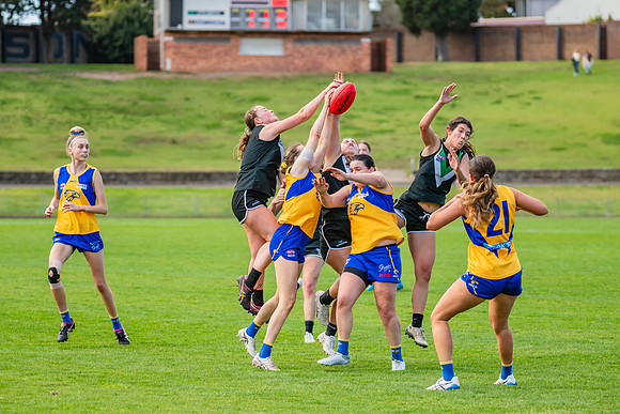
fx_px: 3182
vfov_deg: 7.4
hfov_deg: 11.1
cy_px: 207
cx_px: 317
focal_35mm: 185
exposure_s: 1/1600
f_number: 4.5
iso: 800
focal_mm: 170
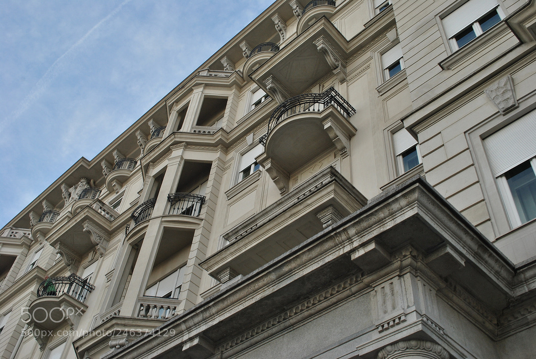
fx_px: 581
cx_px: 268
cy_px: 180
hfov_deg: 49.5
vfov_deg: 34.3
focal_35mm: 39
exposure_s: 1/160
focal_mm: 26
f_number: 9
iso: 200
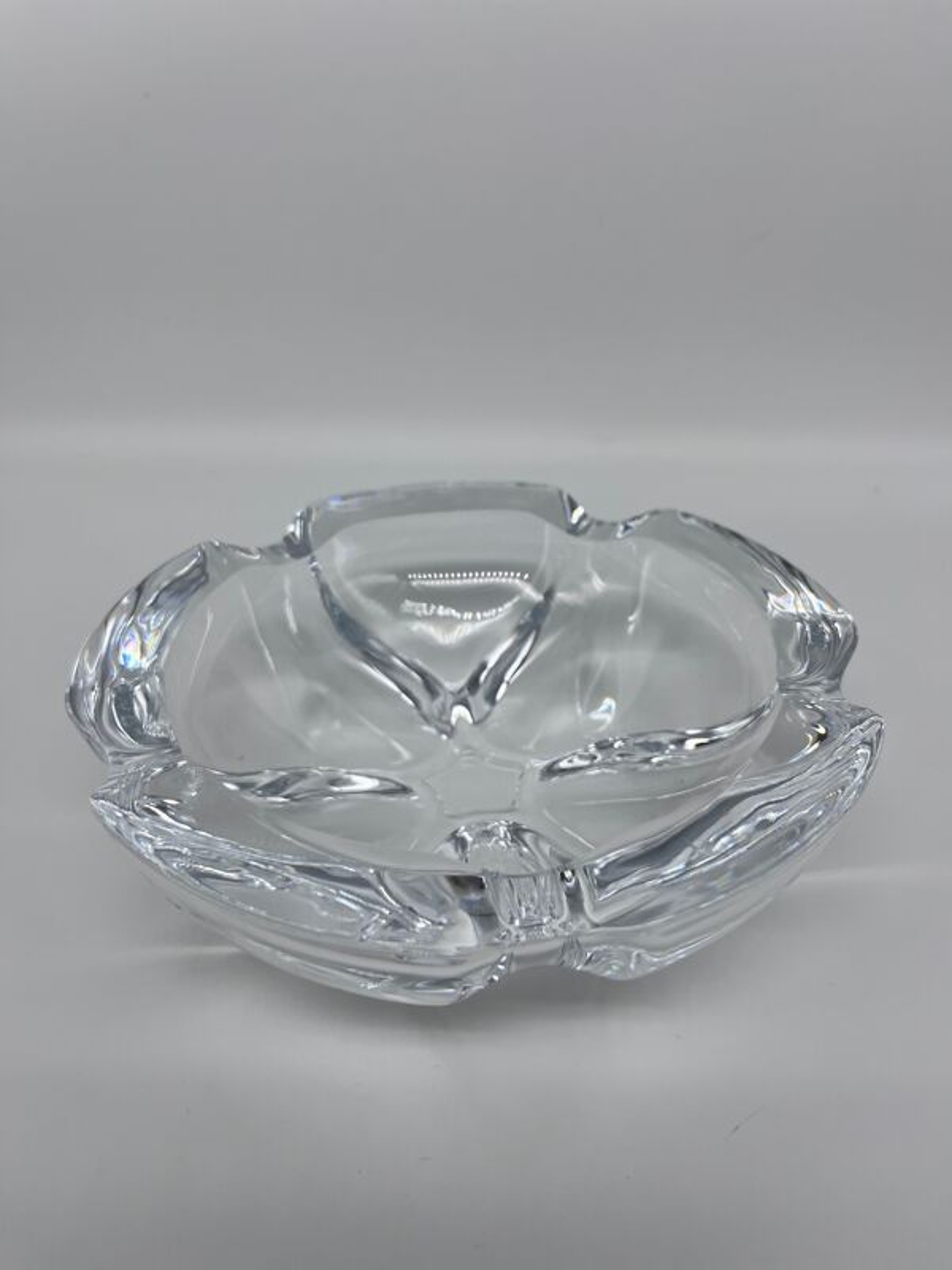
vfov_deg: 67.3
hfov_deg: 53.1
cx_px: 476
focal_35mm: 26
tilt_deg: -32.8
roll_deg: +2.0
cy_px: 635
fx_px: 953
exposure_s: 1/816
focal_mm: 5.1
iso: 50
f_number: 1.6
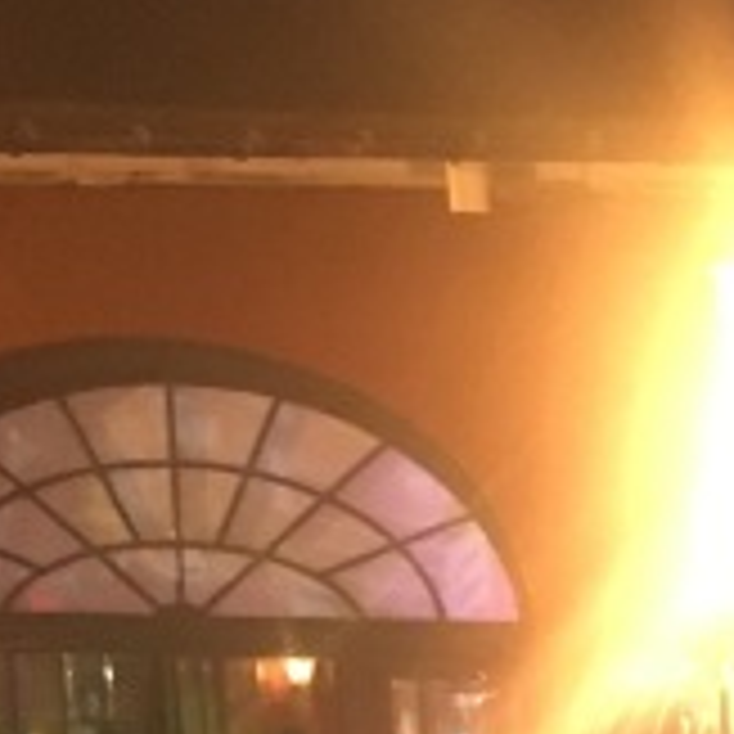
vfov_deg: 12.7
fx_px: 3023
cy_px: 1265
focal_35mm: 126
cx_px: 1689
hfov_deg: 11.7
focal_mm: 4.15
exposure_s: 1/15
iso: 500
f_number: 2.2
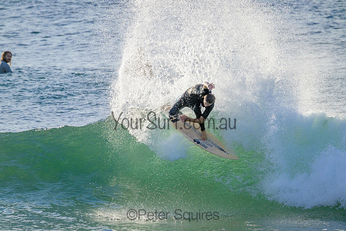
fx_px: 7690
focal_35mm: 800
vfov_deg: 1.7
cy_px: 116
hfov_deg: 2.6
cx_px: 173
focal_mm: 800
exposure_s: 1/2000
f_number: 11
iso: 800
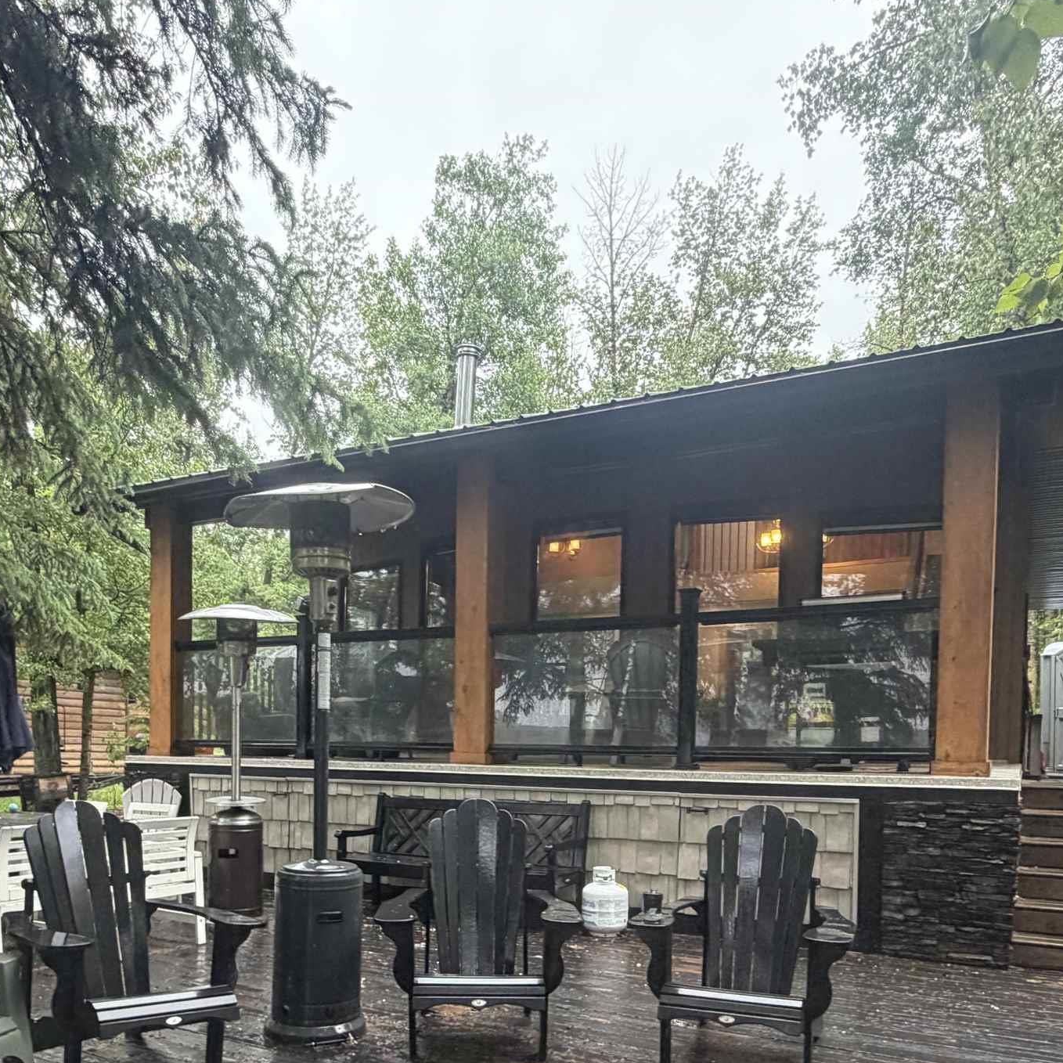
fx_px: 973
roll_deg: -1.1
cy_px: 781
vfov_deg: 54.9
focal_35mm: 28
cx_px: 483
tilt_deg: -1.0
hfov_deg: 57.2
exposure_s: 1/121
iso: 320
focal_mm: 2.22
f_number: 2.2
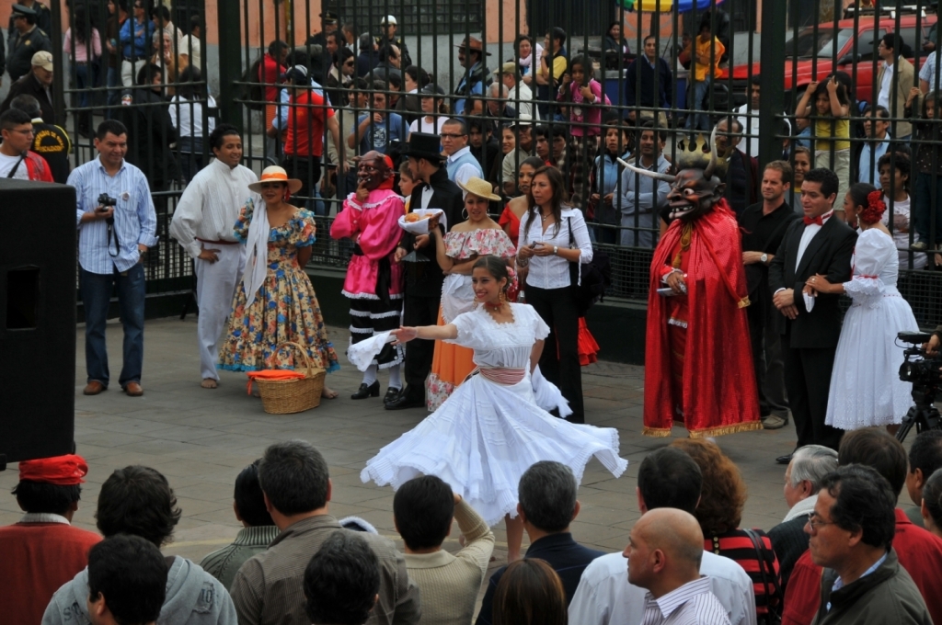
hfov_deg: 16.7
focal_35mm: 123
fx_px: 3214
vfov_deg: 11.1
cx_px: 471
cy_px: 312
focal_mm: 82
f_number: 9.5
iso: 200
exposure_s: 1/350
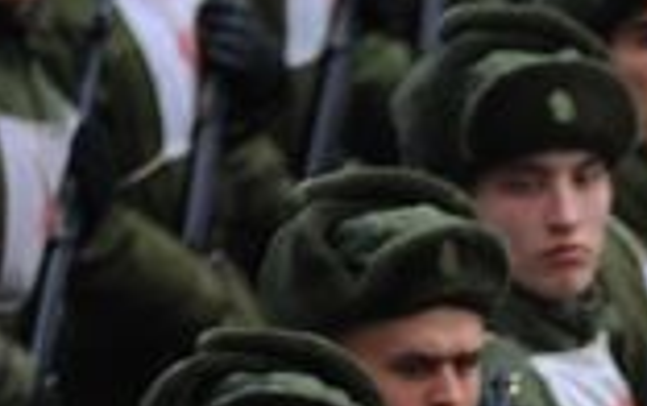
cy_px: 949
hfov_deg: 4.1
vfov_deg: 2.6
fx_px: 9023
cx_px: 1099
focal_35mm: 511
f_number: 2.8
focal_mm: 112
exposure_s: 1/160
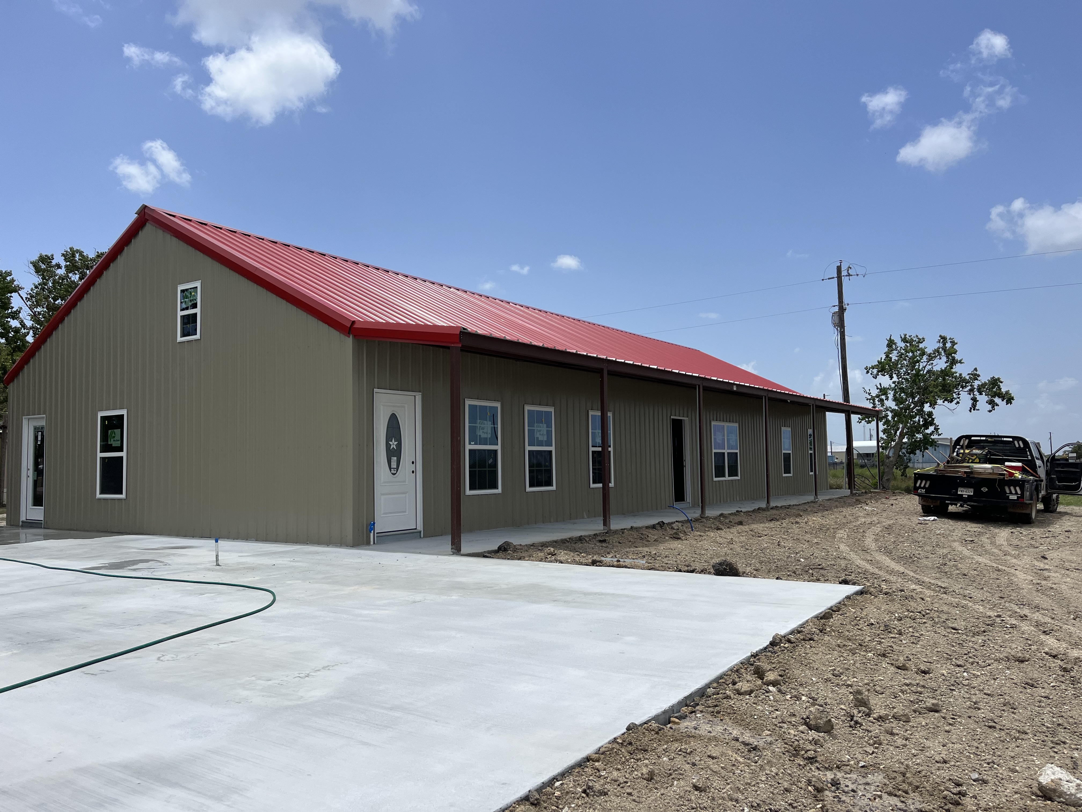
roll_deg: +2.0
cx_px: 541
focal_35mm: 26
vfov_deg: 53.1
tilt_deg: +3.4
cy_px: 406
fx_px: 813
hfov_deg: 67.3
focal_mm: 5.1
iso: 50
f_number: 1.6
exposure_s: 1/6494
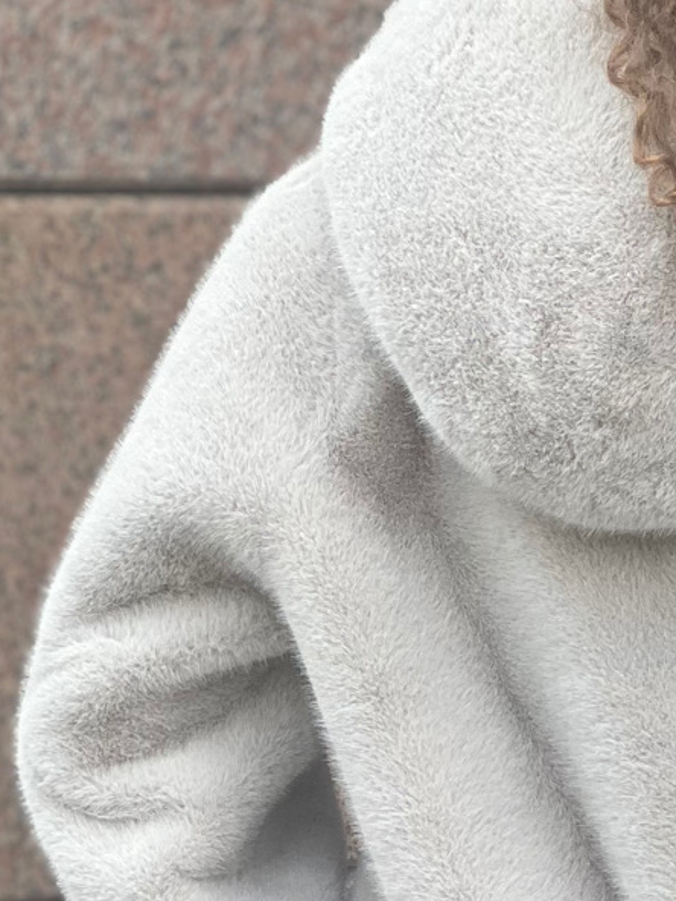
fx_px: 5780
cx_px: 789
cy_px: 629
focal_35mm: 222
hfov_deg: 6.7
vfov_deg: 8.9
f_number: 2.8
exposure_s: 1/121
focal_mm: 9
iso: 25
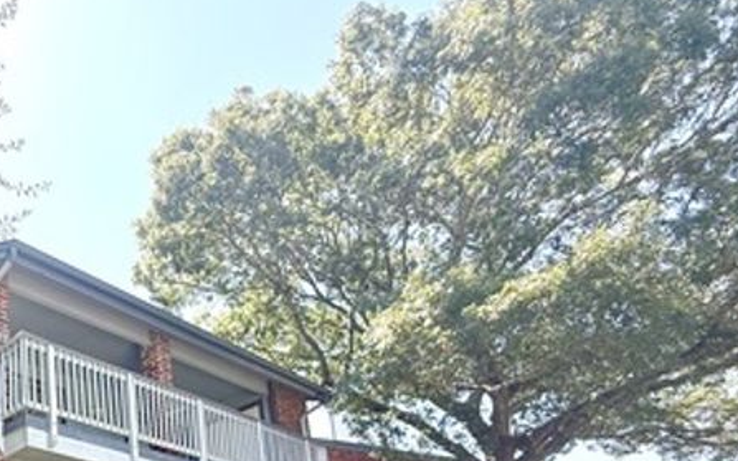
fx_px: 684
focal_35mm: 34
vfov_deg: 31.9
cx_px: 17
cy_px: 532
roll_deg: +1.9
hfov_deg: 47.9
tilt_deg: +15.5
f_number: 2.2
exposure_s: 1/408
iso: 64
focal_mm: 2.22
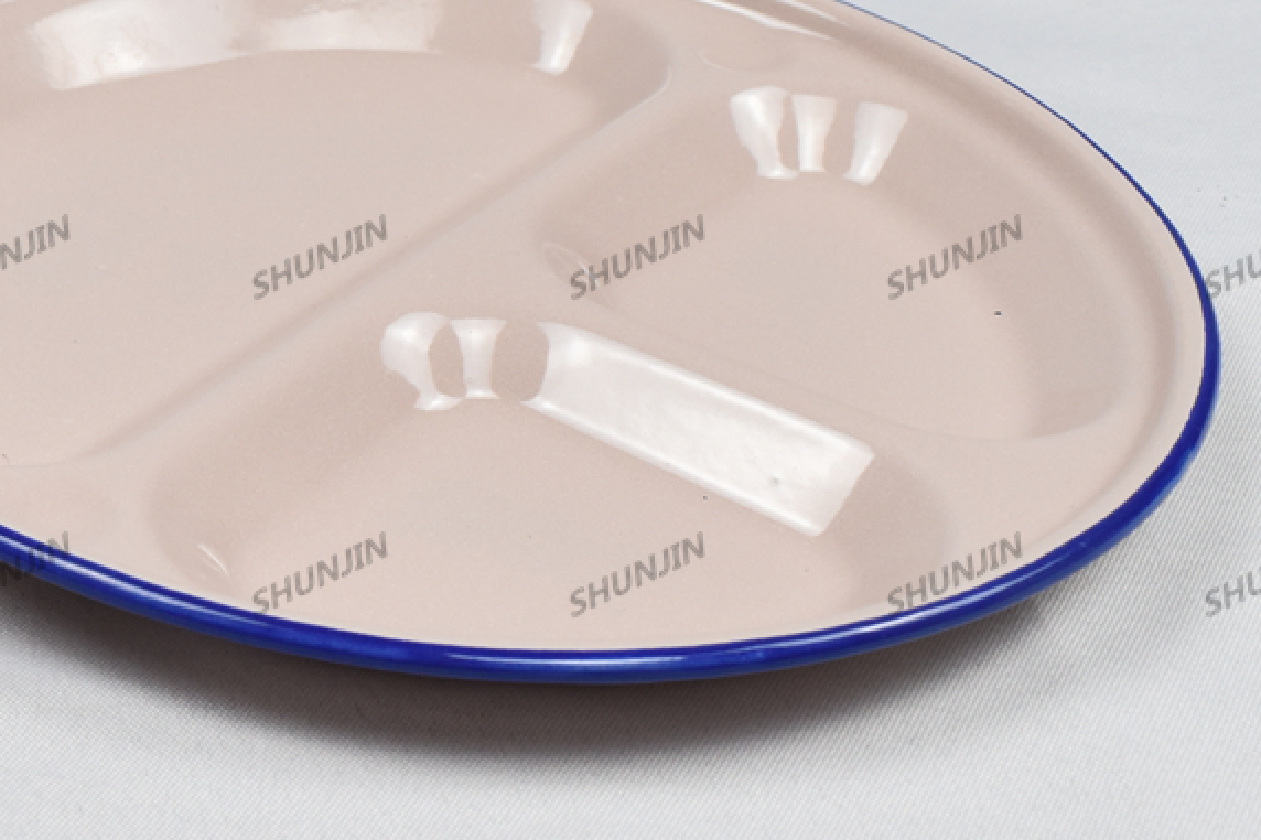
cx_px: -317
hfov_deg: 19.4
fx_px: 3442
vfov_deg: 13.9
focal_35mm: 98
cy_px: 260
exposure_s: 1/60
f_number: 8
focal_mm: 25
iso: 400
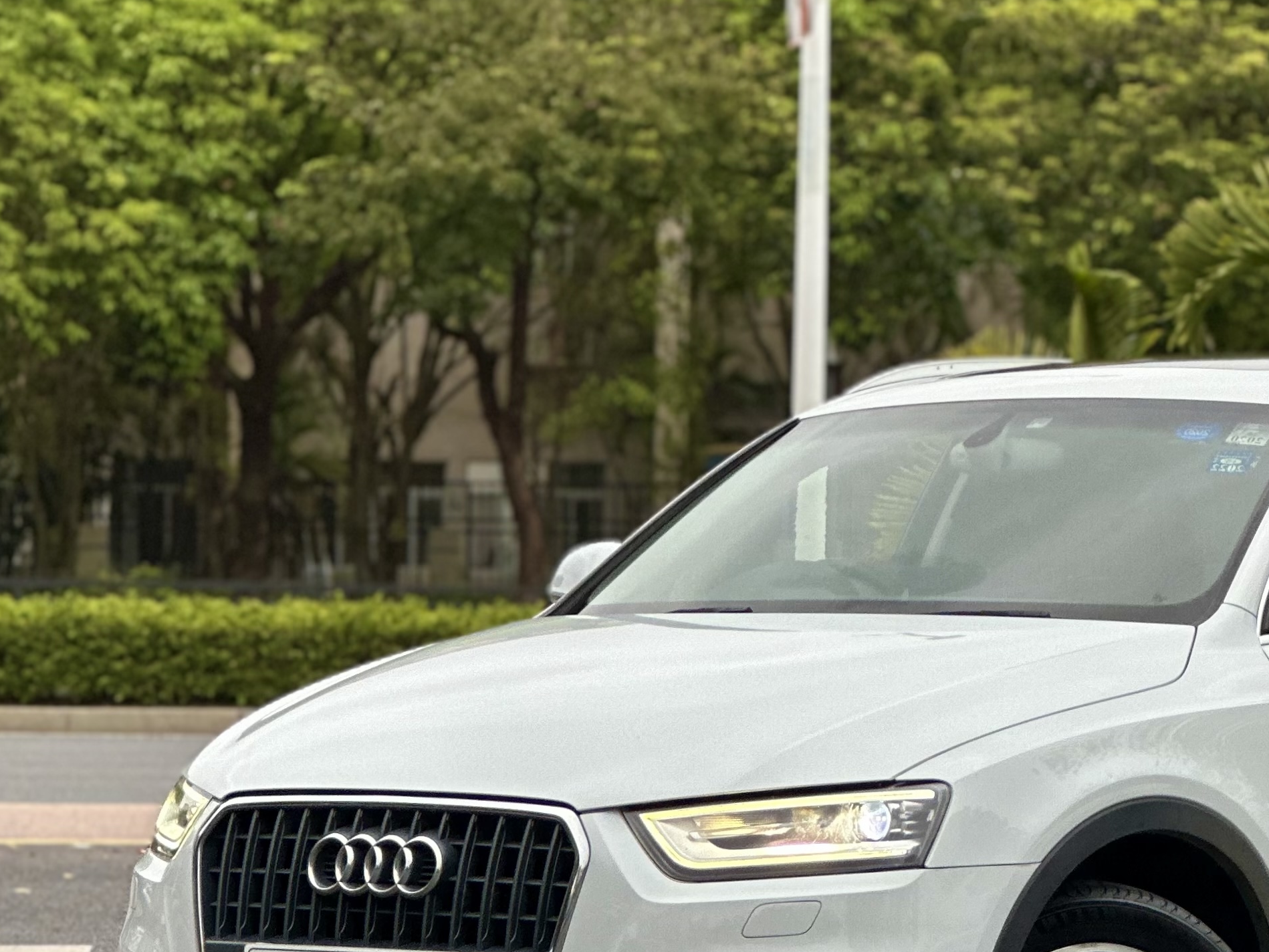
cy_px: 702
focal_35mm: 133
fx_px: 4876
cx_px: 1047
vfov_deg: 11.1
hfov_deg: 14.7
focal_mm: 9
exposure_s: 1/121
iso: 50
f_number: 2.8
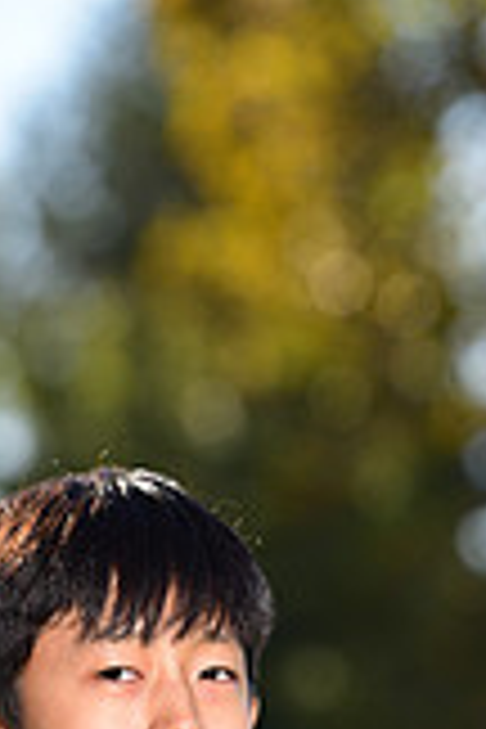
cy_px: 1184
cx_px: 133
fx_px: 14457
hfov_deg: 1.9
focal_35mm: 714
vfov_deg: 2.9
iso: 80
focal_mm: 200
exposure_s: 1/250
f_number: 5
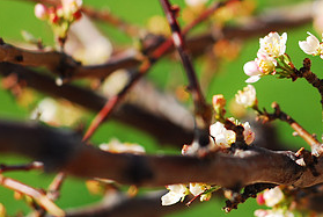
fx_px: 1402
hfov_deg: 13.0
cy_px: 57
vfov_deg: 8.8
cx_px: 333
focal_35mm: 156
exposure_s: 1/750
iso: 100
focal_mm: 50
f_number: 3.2
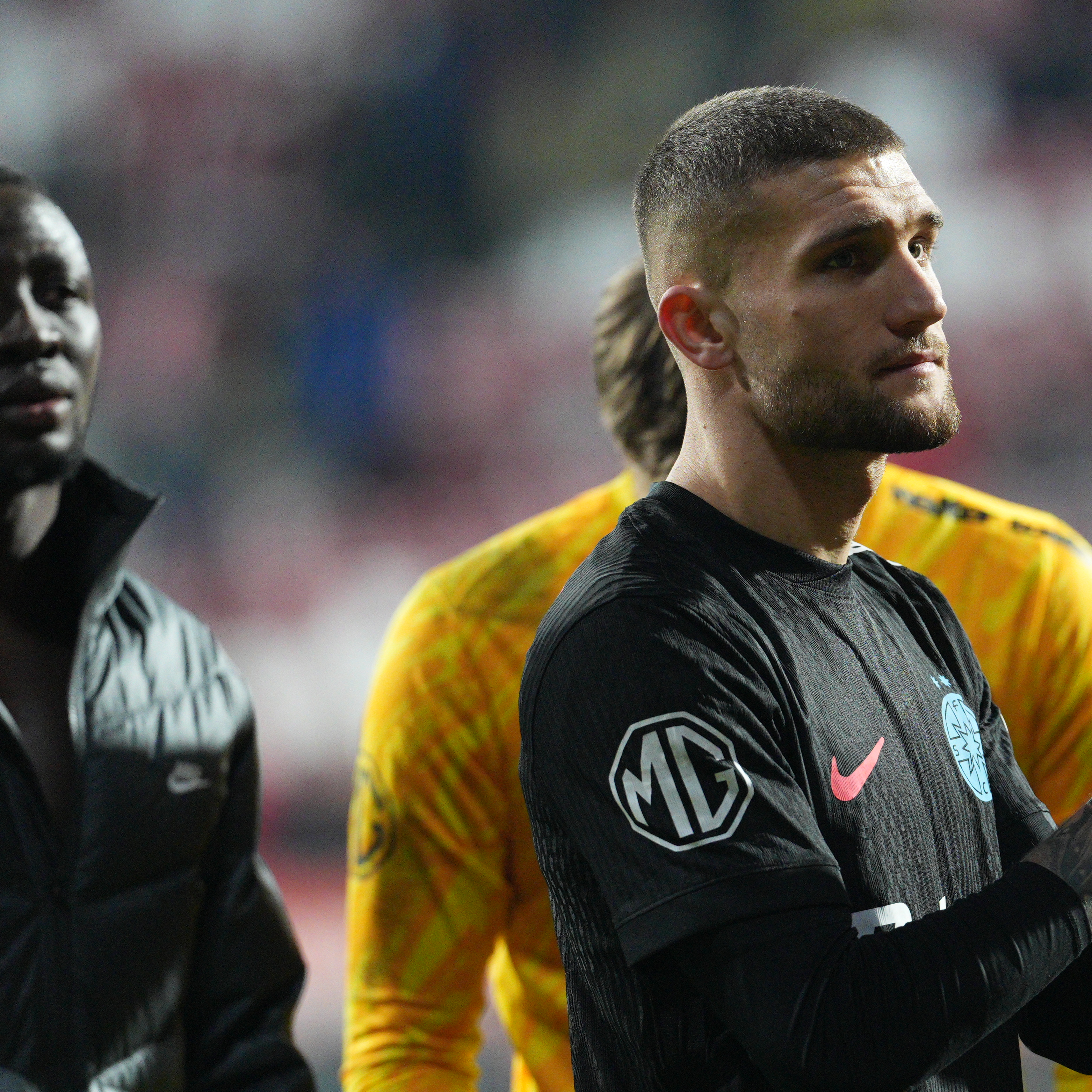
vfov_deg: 2.5
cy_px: 834
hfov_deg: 2.5
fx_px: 25162
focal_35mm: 705
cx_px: 814
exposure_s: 1/1000
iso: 3200
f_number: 2.8
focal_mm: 300
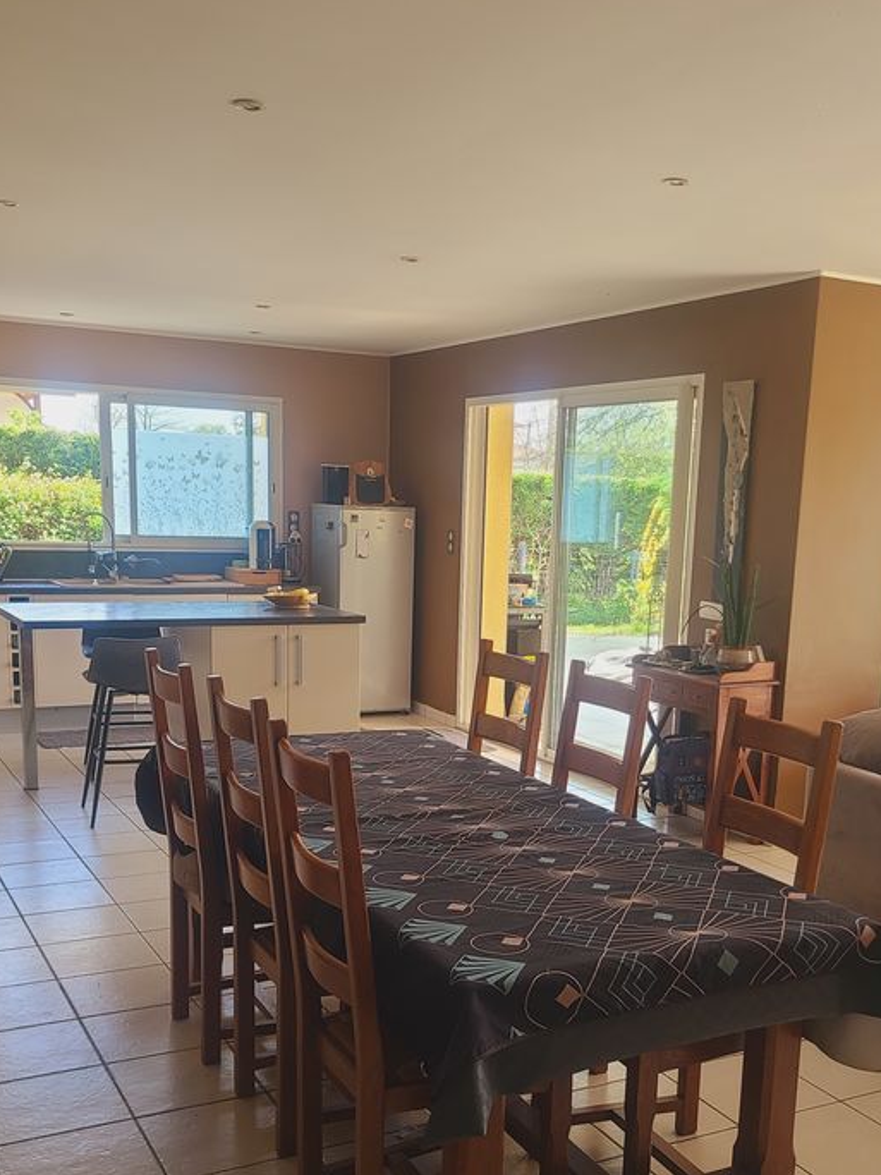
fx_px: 1290
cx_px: 471
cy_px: 756
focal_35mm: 38
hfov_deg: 37.7
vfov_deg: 48.4
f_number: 1.8
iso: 50
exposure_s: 1/120
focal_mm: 5.4
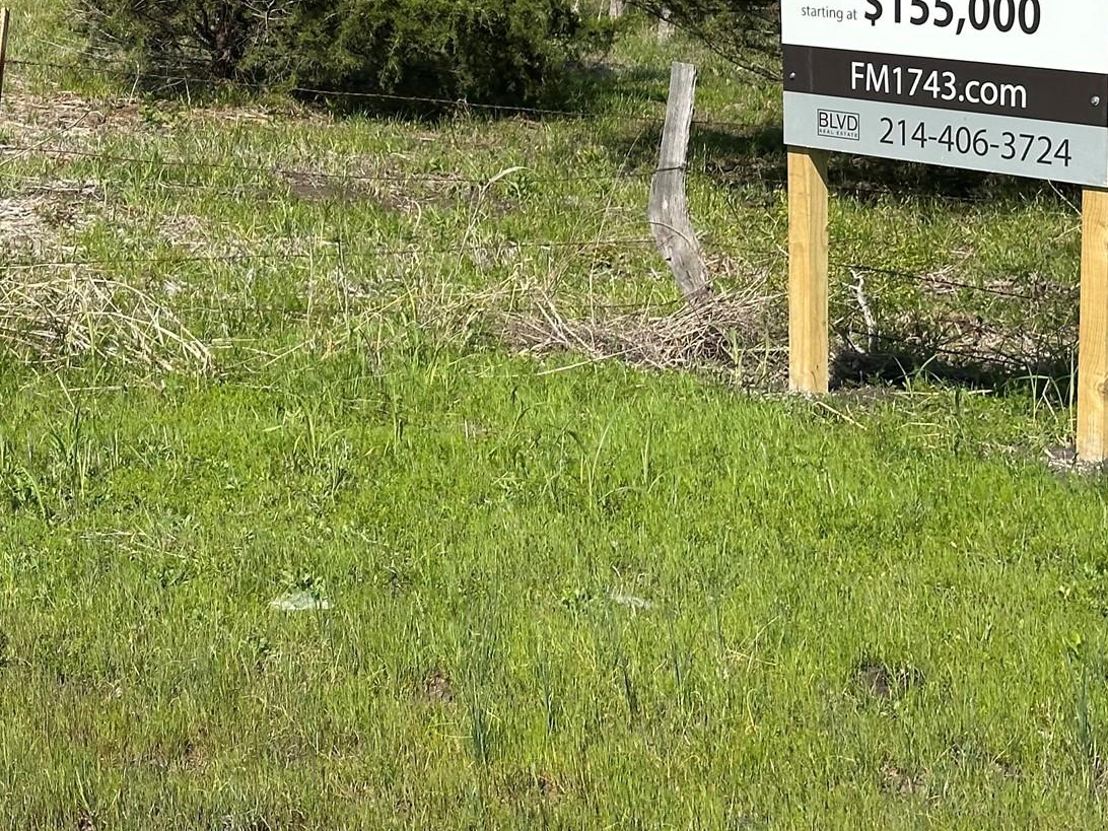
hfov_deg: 21.3
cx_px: 130
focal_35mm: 90
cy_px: 54
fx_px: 2881
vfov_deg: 16.2
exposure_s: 1/3597
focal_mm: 6.86
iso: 64
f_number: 1.78
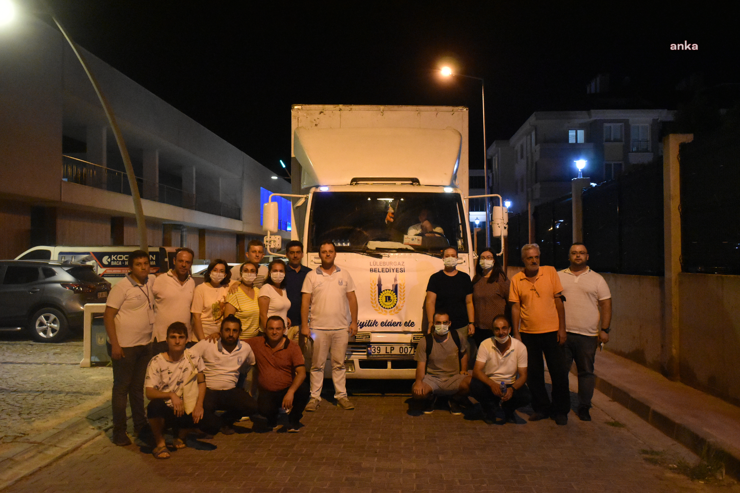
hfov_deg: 53.1
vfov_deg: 36.9
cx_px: 370
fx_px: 740
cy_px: 246
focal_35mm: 36
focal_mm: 24
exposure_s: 1/50
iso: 6400
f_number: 4
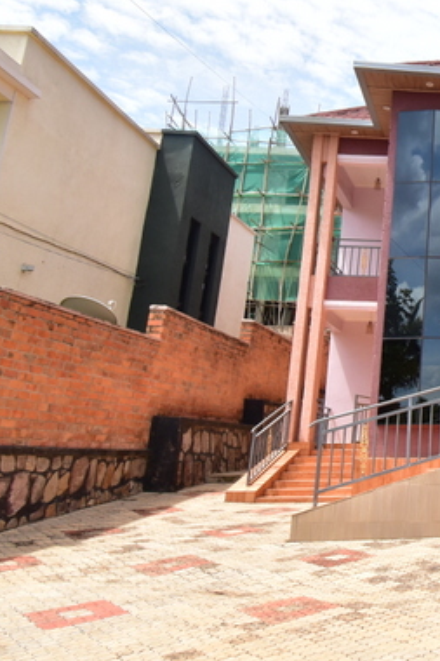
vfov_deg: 55.5
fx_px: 624
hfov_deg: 30.5
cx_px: 574
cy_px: 270
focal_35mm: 34
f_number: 8
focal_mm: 10
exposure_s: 1/640
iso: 500
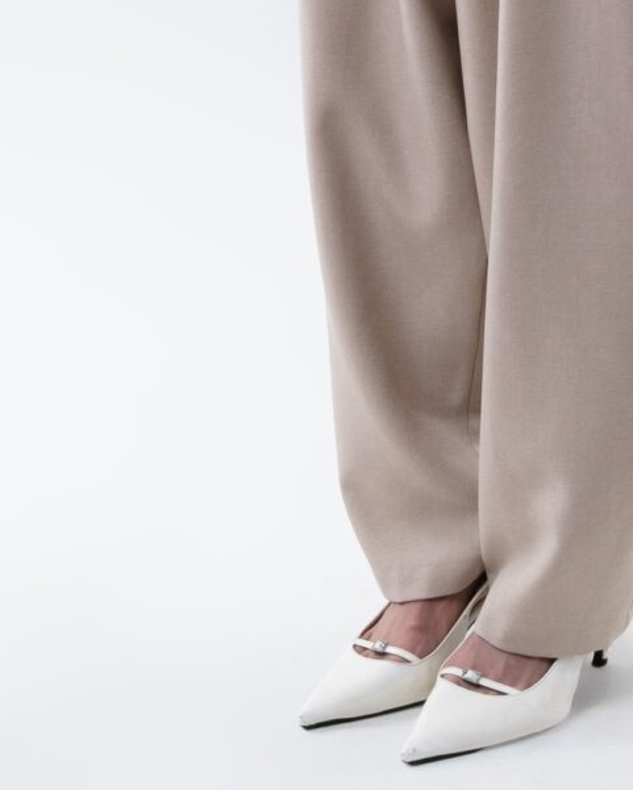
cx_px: 519
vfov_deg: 12.9
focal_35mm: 140
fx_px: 3278
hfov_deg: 11.0
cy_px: -465
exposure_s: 1/125
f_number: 13
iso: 80
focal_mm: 23
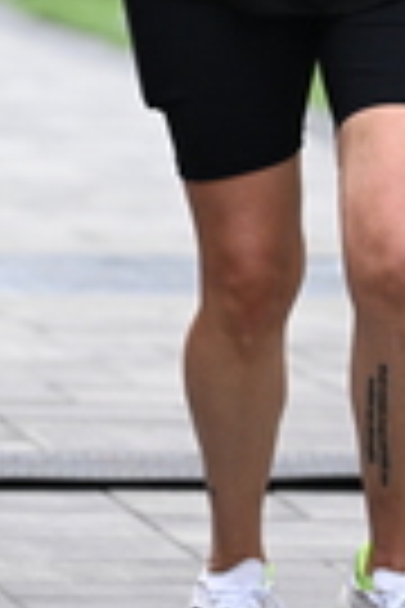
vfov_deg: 4.9
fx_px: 7070
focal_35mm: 419
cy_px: -198
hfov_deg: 3.3
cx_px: -88
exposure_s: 1/5000
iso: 1600
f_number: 2.8
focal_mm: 103
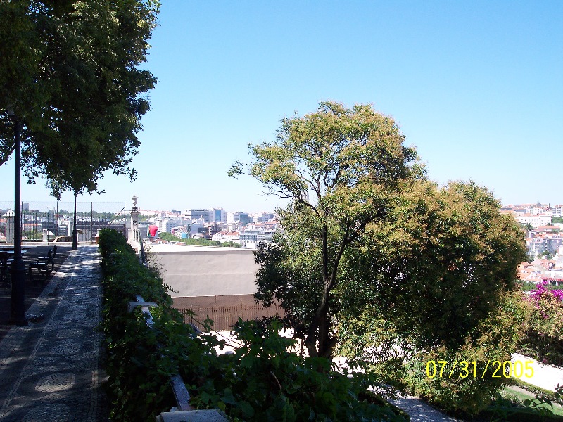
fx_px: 618
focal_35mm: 38
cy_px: 211
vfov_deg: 37.7
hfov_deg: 49.0
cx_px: 282
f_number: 4.8
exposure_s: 1/350
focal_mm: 8
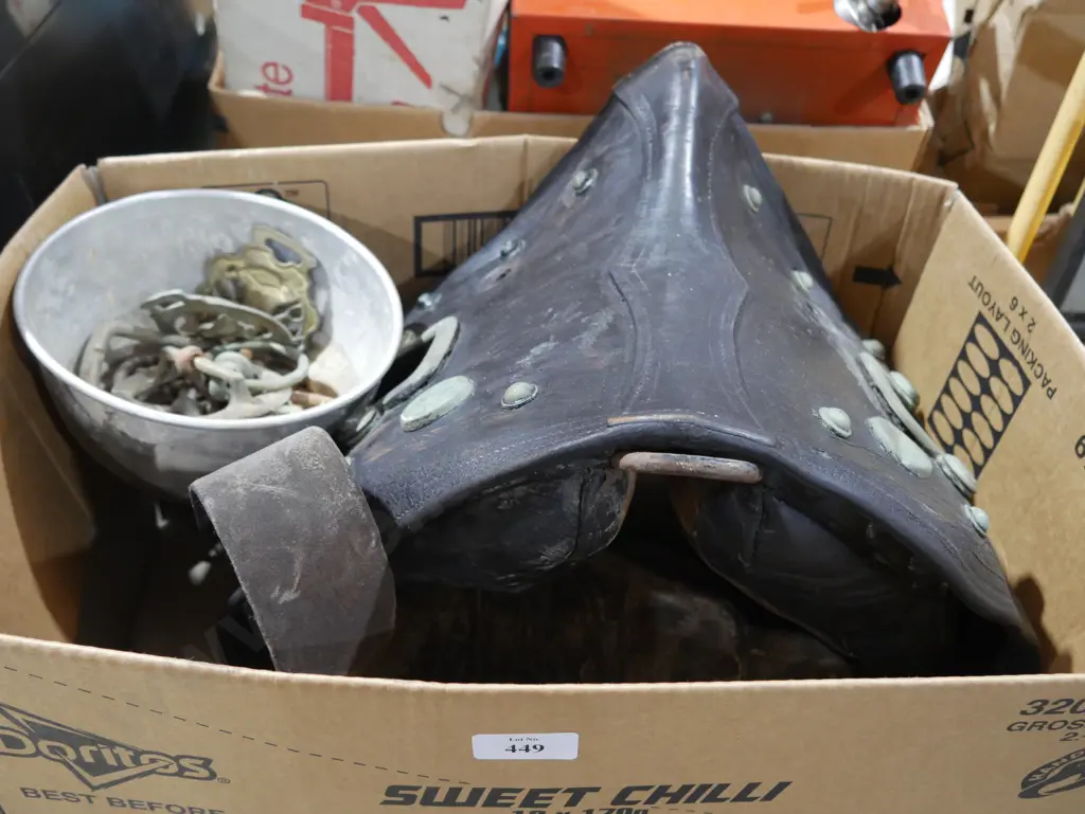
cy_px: 407
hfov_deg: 56.8
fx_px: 1003
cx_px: 542
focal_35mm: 32
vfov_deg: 44.2
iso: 2000
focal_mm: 16
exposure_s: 1/60
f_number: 3.6
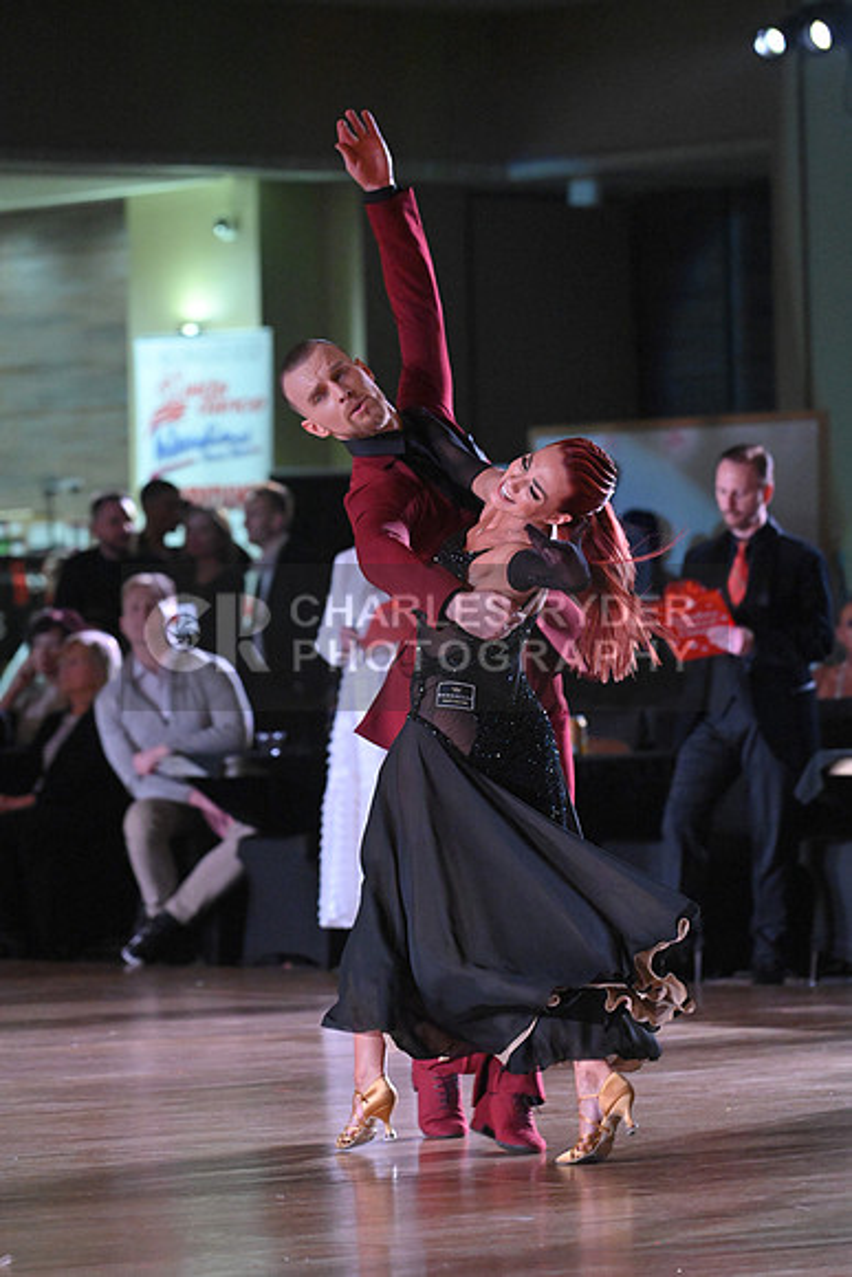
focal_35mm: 200
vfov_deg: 10.3
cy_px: 638
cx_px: 426
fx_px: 7095
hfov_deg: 6.9
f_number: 5.6
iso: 6400
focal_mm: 200
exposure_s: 1/400
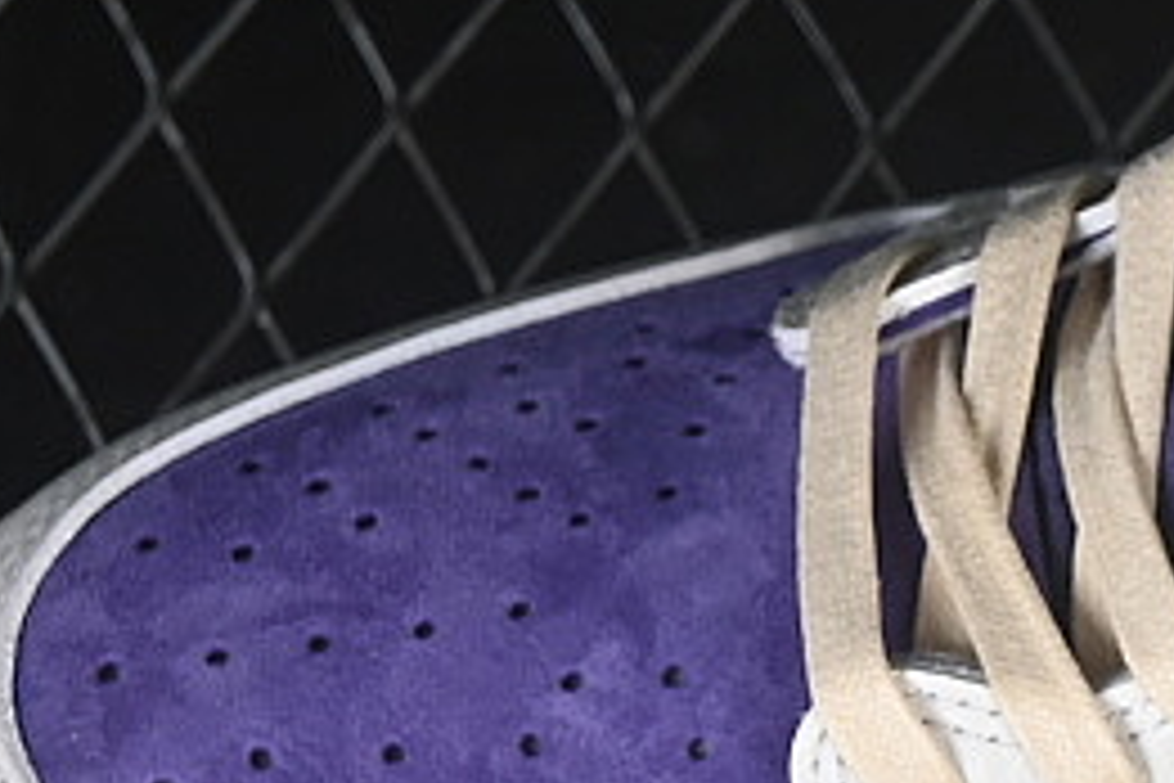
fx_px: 10109
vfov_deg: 4.4
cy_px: 1264
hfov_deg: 6.6
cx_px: 1709
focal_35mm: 310
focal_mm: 50
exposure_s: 1/80
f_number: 7.1
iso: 160
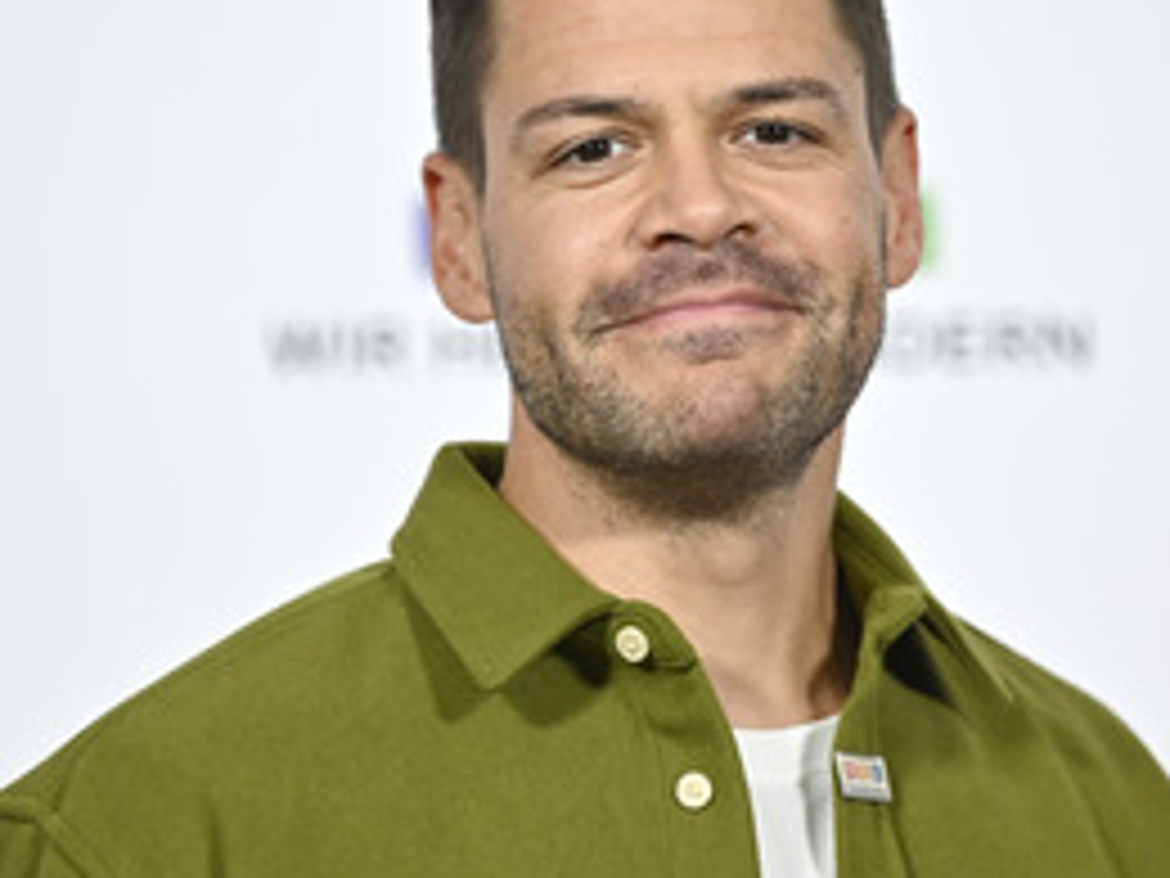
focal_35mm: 292
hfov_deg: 6.8
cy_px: 419
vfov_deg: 5.1
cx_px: 646
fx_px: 9869
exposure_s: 1/640
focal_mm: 175
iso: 1000
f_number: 2.8
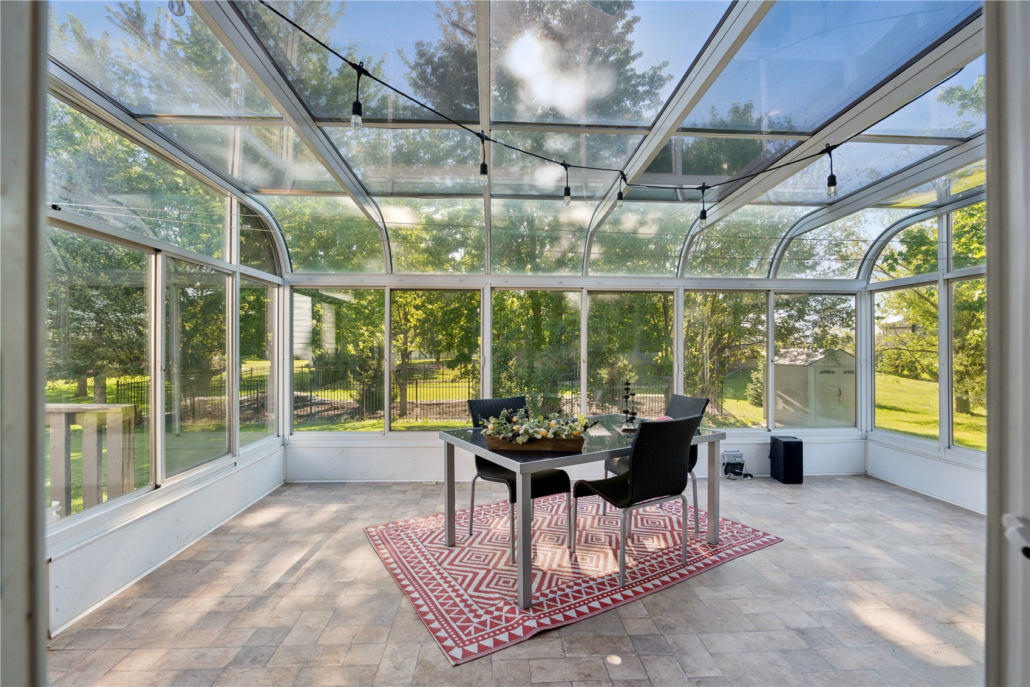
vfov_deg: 70.4
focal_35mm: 17
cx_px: 515
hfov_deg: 93.3
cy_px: 344
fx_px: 486
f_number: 9
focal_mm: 17
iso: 400
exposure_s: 1/80
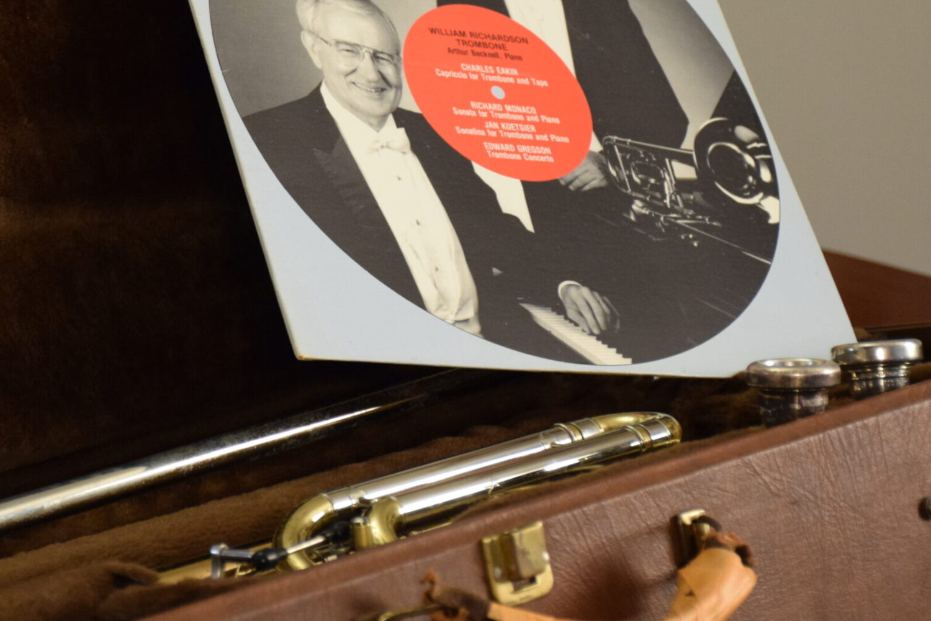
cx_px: 257
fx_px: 4344
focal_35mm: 168
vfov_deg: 8.2
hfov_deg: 12.2
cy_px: 174
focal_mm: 70
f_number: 5
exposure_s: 1/60
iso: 1800
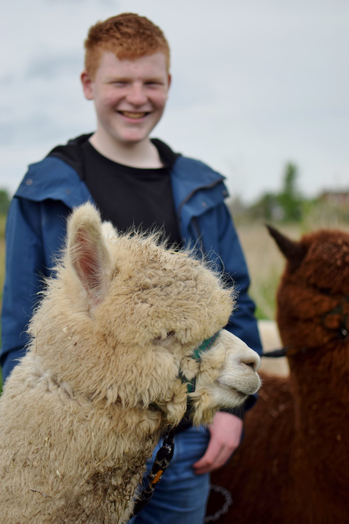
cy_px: 262
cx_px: 174
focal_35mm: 52
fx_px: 763
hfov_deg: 25.8
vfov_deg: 37.9
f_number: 1.8
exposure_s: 1/4000
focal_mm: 35
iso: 100
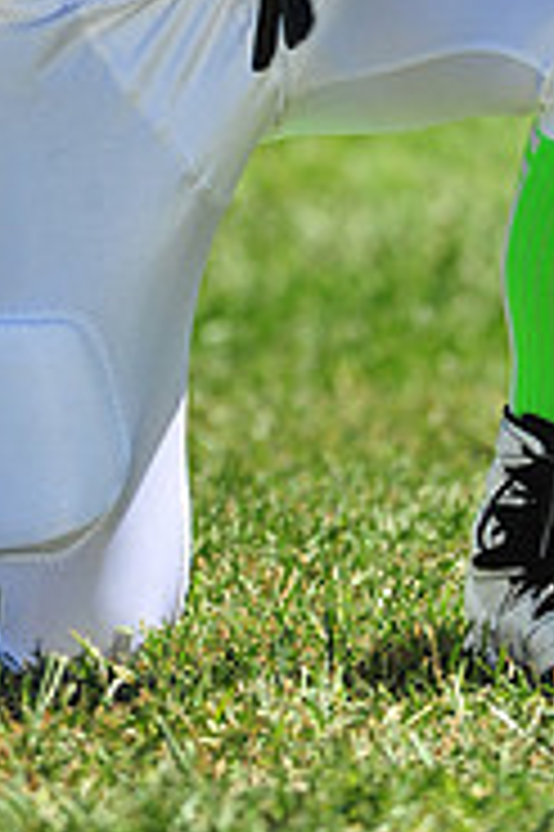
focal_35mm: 579
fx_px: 13389
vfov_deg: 3.6
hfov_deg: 2.4
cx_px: 108
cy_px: -378
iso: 400
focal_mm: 185
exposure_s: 1/3200
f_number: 4.5
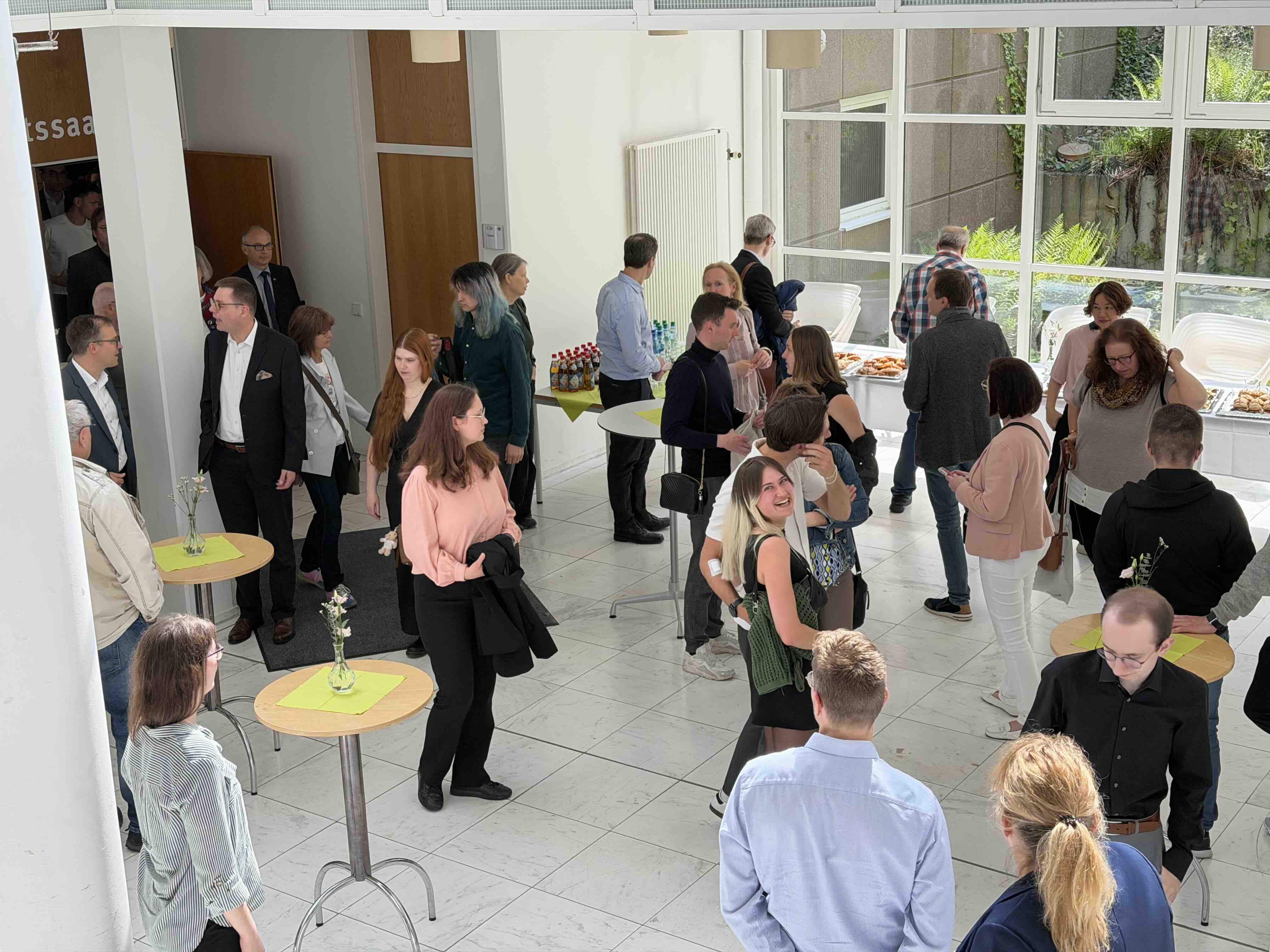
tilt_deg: -16.3
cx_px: 635
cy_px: 476
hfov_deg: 39.7
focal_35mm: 48
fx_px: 1761
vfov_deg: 30.3
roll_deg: +2.4
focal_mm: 6.76
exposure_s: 1/407
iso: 80
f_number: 1.78
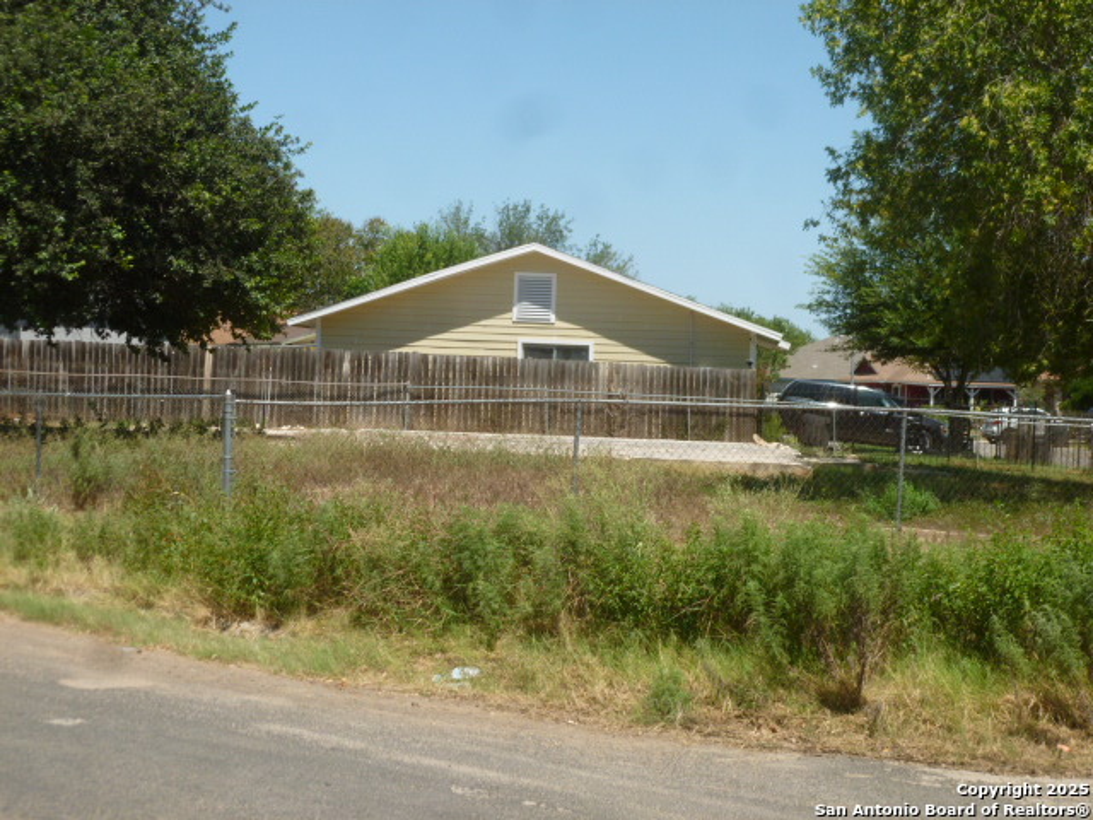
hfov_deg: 29.4
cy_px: 410
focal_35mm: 66
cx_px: 546
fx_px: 2084
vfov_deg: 22.3
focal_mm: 11.7
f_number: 4.2
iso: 100
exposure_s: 1/640
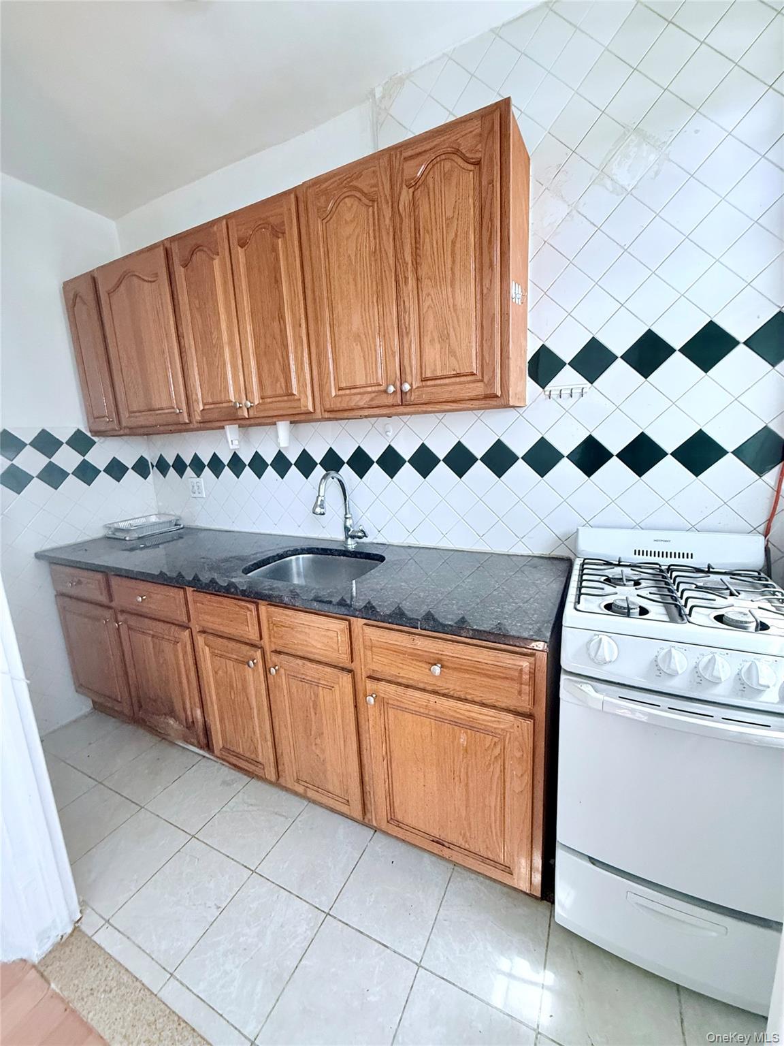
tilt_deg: -10.3
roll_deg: +2.3
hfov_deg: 85.7
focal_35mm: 14
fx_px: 423
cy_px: 523
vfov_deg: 102.1
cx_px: 392
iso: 250
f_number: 2.2
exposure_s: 1/99
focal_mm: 2.22
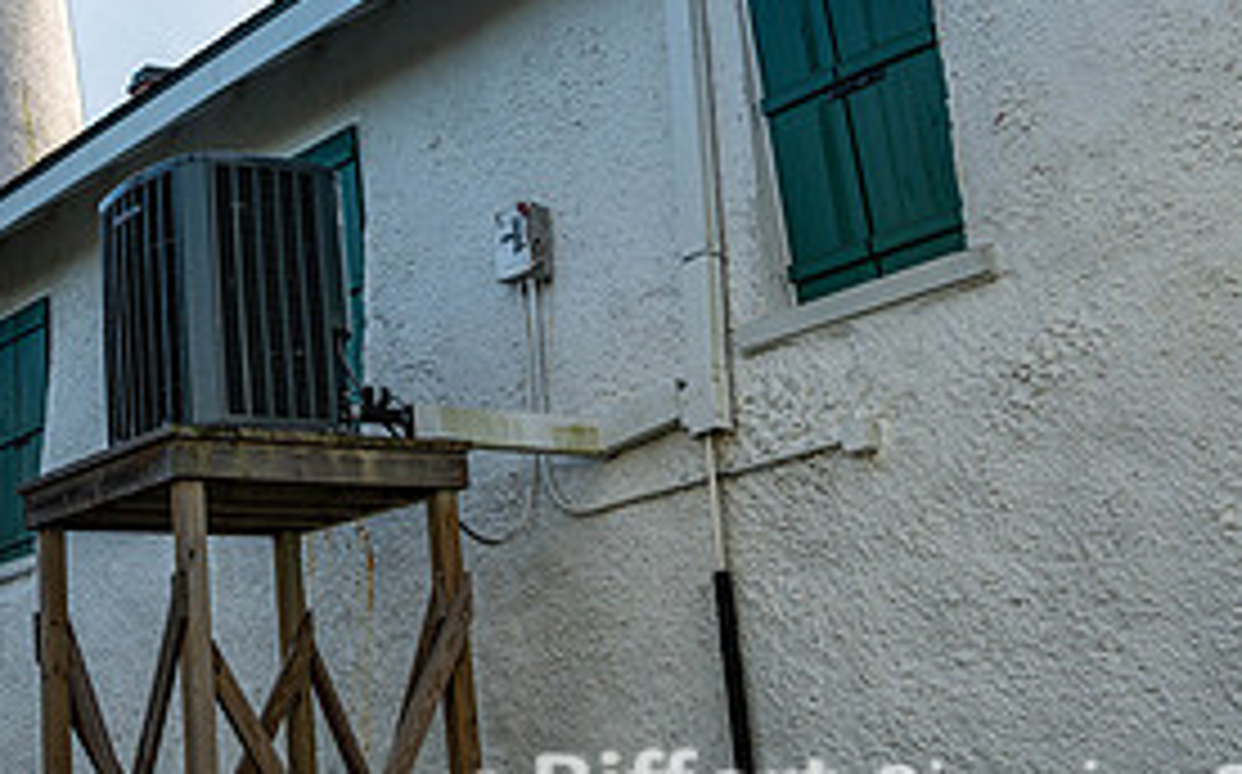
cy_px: -2
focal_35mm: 60
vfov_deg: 20.9
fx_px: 2029
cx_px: 166
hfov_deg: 32.6
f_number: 8
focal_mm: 28
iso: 64
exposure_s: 1/160
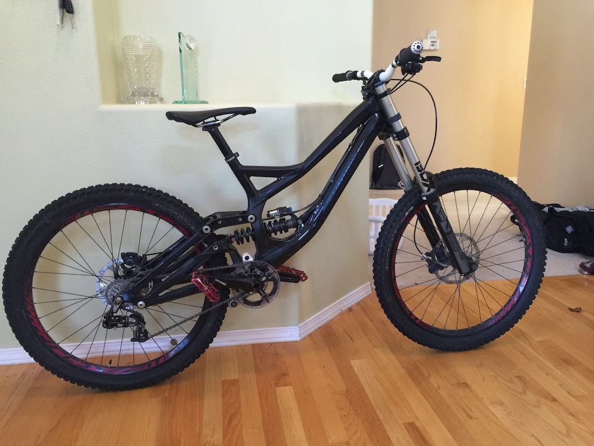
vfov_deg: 48.2
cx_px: 297
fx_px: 498
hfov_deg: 61.7
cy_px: 223
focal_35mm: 29
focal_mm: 4.15
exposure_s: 1/15
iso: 125
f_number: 2.2
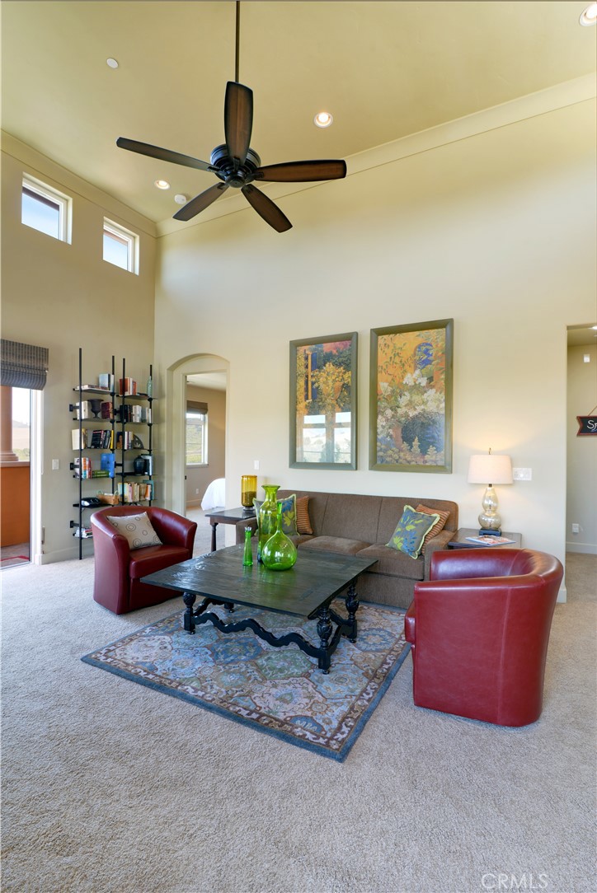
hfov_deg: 73.8
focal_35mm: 16
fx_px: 397
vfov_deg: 96.7
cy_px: 446
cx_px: 298
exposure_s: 1/40
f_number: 13
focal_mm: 16
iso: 400
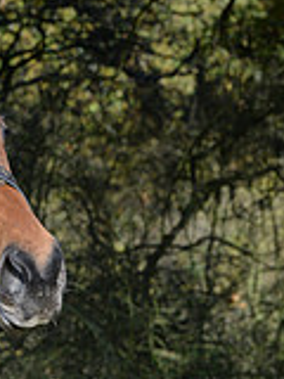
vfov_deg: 5.4
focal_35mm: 366
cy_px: 135
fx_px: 4004
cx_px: -293
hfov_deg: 4.0
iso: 1000
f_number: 6.3
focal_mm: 105
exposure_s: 1/1250
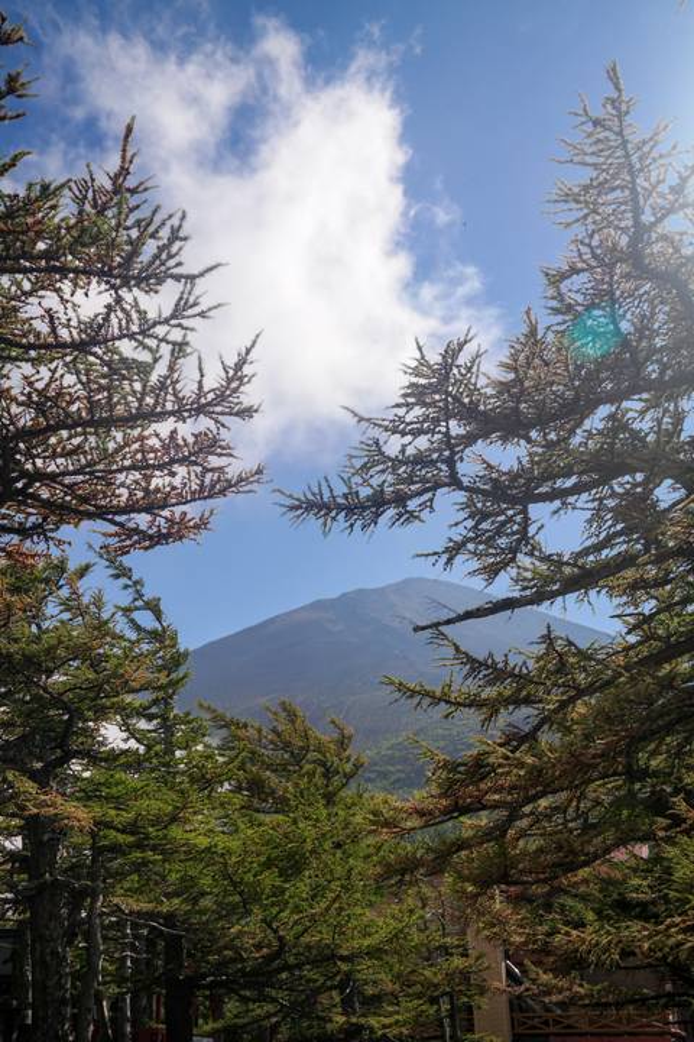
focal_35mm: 32
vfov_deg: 58.7
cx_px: 347
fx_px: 925
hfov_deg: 41.1
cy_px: 521
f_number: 8
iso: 100
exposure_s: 1/400
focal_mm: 21
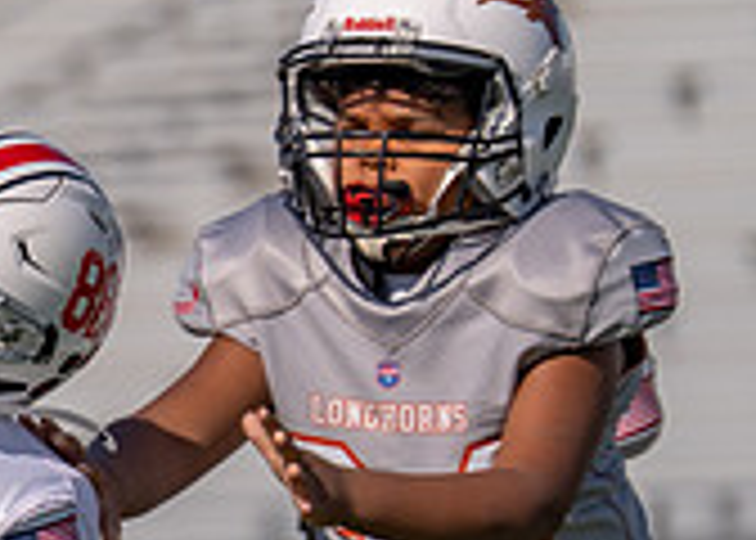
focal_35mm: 1027
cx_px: -1072
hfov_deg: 2.0
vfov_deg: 1.4
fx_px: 22051
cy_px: 570
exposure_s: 1/2000
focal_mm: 209
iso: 100
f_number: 4
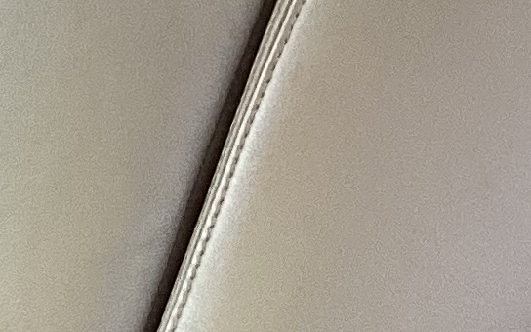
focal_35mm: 197
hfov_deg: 10.1
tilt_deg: -27.1
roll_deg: +1.4
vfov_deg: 6.7
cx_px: -407
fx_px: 2851
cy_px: 170
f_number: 2.4
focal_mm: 3.3
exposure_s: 1/60
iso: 80
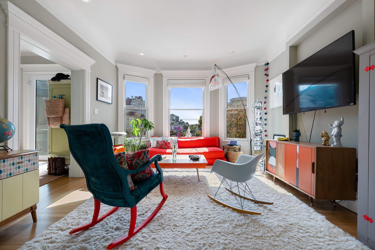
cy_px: 125
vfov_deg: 75.4
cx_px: 188
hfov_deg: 98.6
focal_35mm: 16
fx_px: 161
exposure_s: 1/60
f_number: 11
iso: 400
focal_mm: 15.5
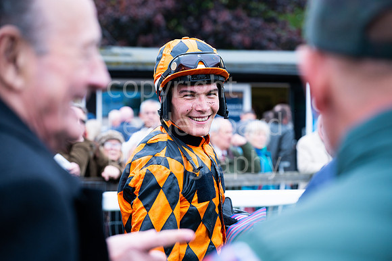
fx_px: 892
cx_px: 196
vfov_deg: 16.6
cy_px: 130
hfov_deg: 24.8
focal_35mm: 82
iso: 500
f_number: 4
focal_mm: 82
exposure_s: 1/800
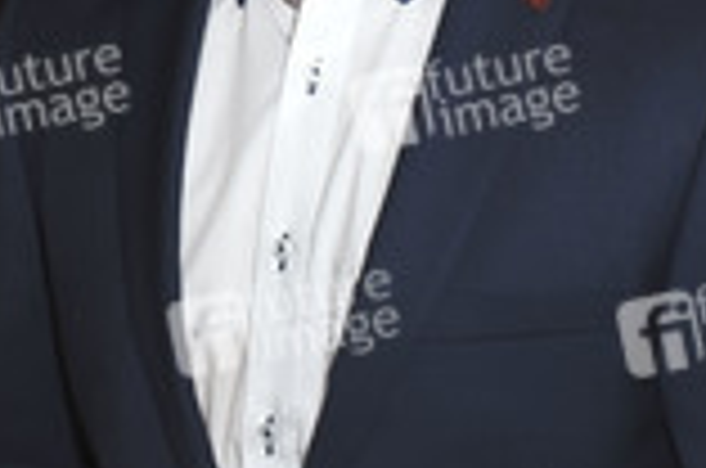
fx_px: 2279
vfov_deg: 11.6
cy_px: -14
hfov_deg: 17.6
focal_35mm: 116
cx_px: 344
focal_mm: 27
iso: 640
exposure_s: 1/125
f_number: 5.6
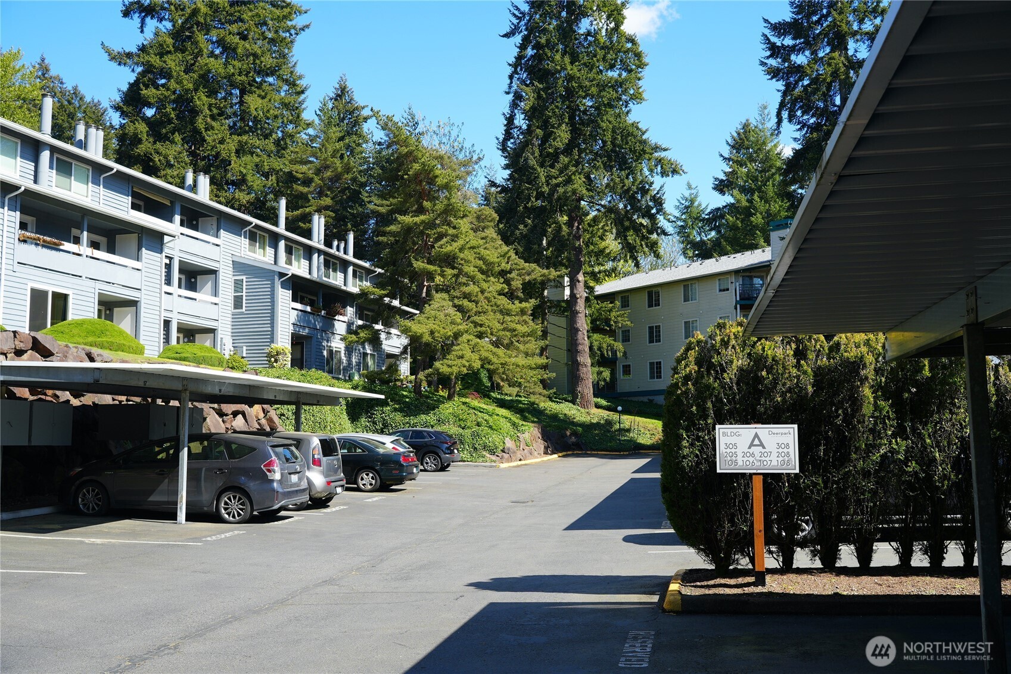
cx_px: 506
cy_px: 337
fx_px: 983
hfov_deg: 54.4
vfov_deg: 37.8
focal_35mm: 35
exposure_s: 1/200
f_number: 6.7
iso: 100
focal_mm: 35
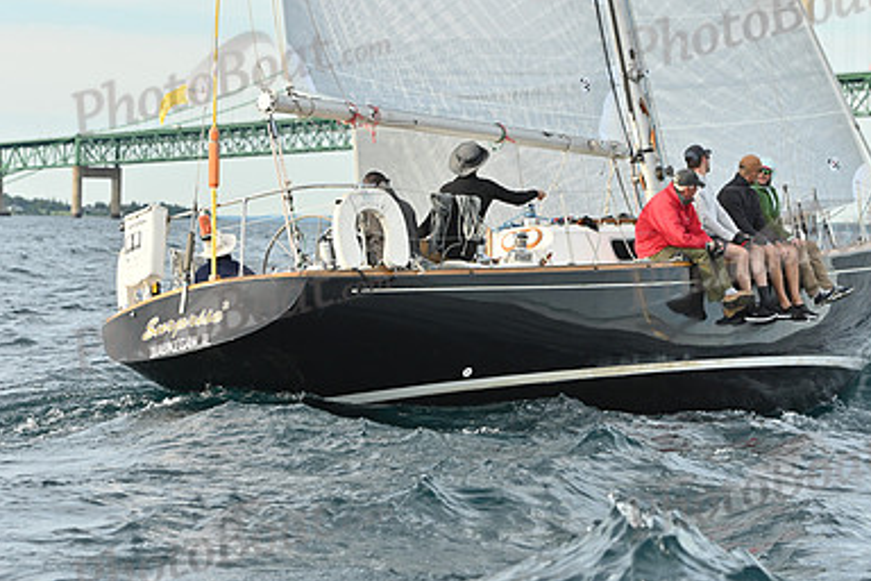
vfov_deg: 9.3
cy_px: 165
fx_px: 3580
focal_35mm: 148
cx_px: 510
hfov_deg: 13.9
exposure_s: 1/1000
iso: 320
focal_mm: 98
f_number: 5
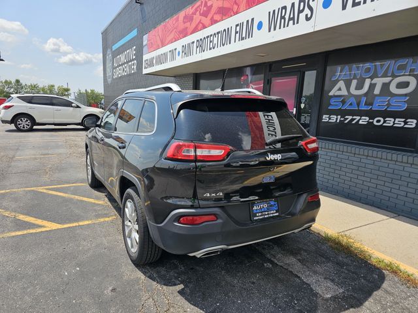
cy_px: 156
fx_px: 278
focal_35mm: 23
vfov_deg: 58.9
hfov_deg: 73.9
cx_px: 209
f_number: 1.7
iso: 10
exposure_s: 1/647
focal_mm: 6.3
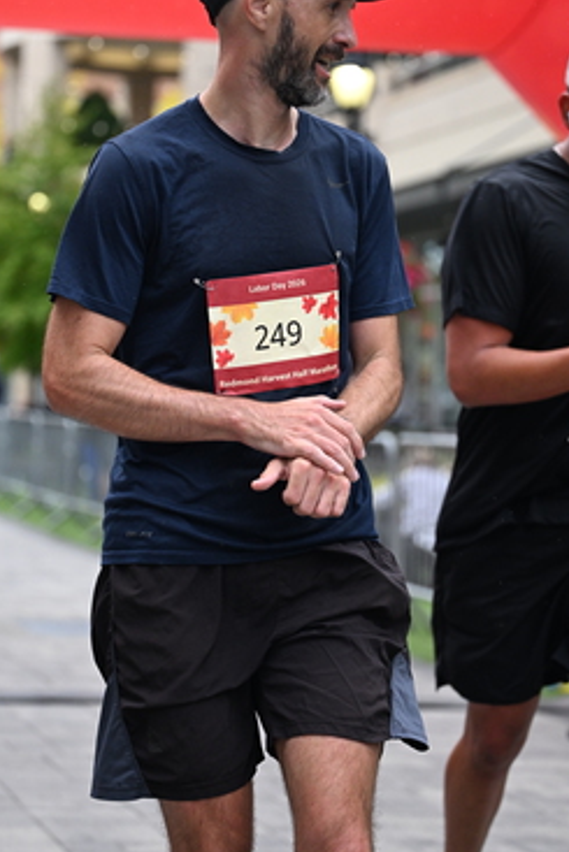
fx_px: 2487
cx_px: 250
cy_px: 374
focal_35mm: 105
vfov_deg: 19.4
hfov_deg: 13.1
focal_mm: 70
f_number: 2.8
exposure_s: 1/2500
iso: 1250
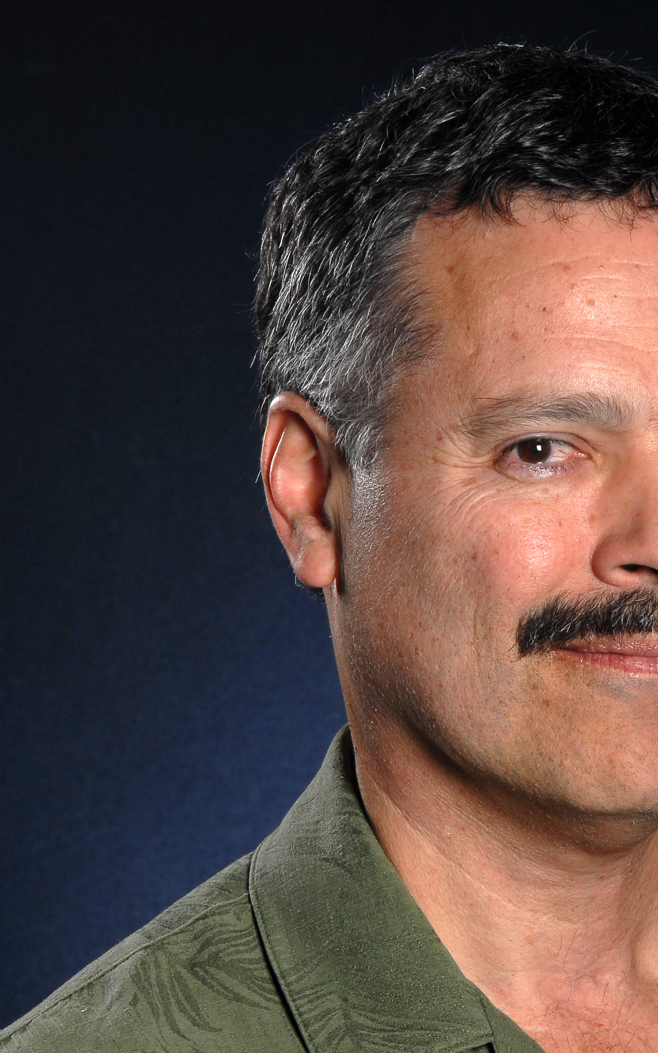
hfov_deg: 4.2
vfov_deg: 6.8
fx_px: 8889
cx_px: 500
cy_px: 528
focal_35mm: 310
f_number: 16
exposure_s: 1/125
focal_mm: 135
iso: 160
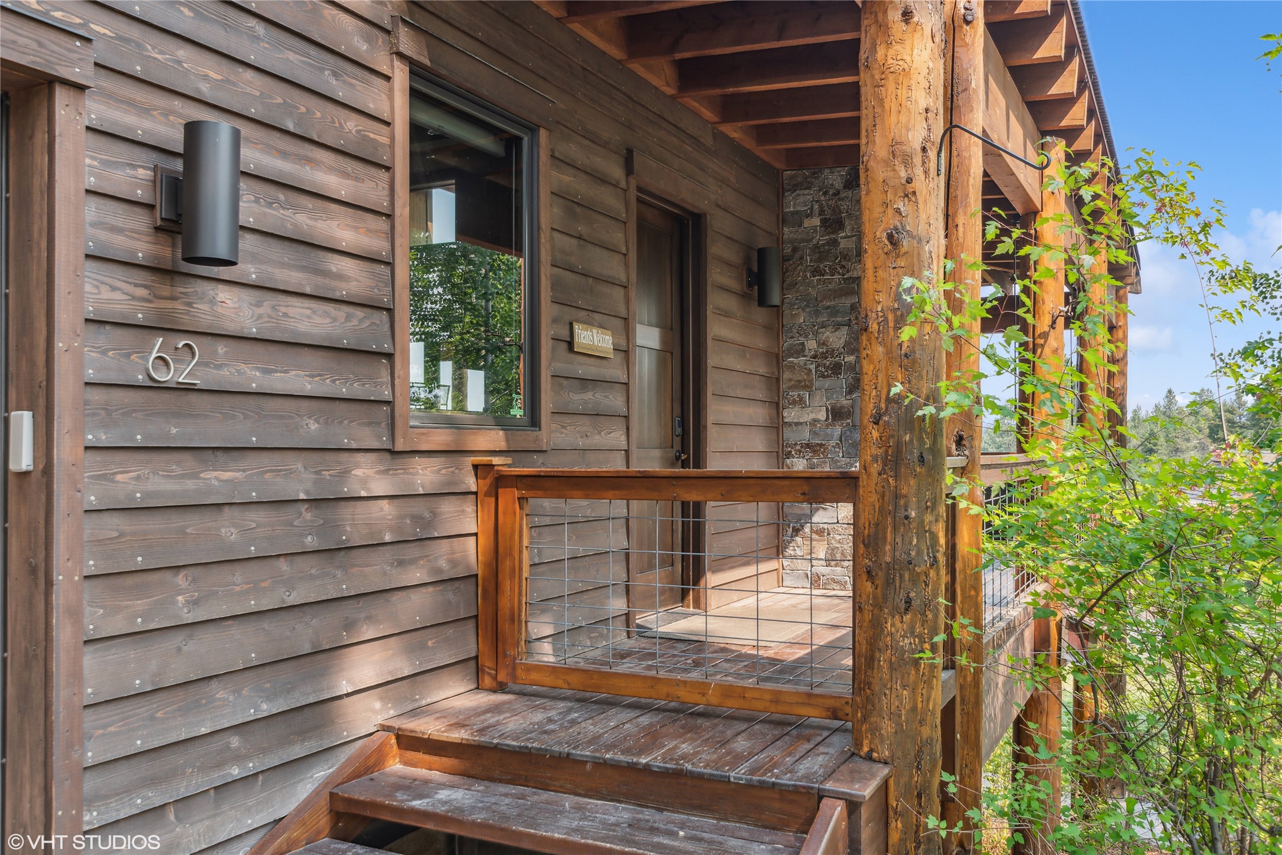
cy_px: 428
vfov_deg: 43.6
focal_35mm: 30
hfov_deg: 61.9
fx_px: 1068
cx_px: 641
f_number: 6.3
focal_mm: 20
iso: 200
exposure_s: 1/100
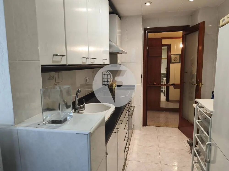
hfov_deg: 73.9
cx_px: 114
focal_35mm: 23
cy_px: 86
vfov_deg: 58.9
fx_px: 152
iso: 320
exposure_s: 1/50
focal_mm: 6.18
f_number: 1.65
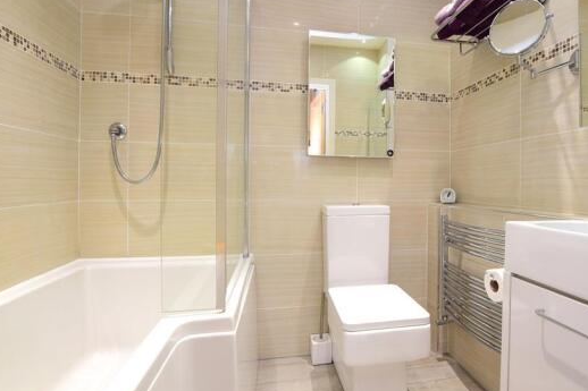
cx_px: 347
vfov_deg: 64.4
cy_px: 182
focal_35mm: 19
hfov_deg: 86.0
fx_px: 310
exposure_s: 1/13
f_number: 8
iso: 400
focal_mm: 10
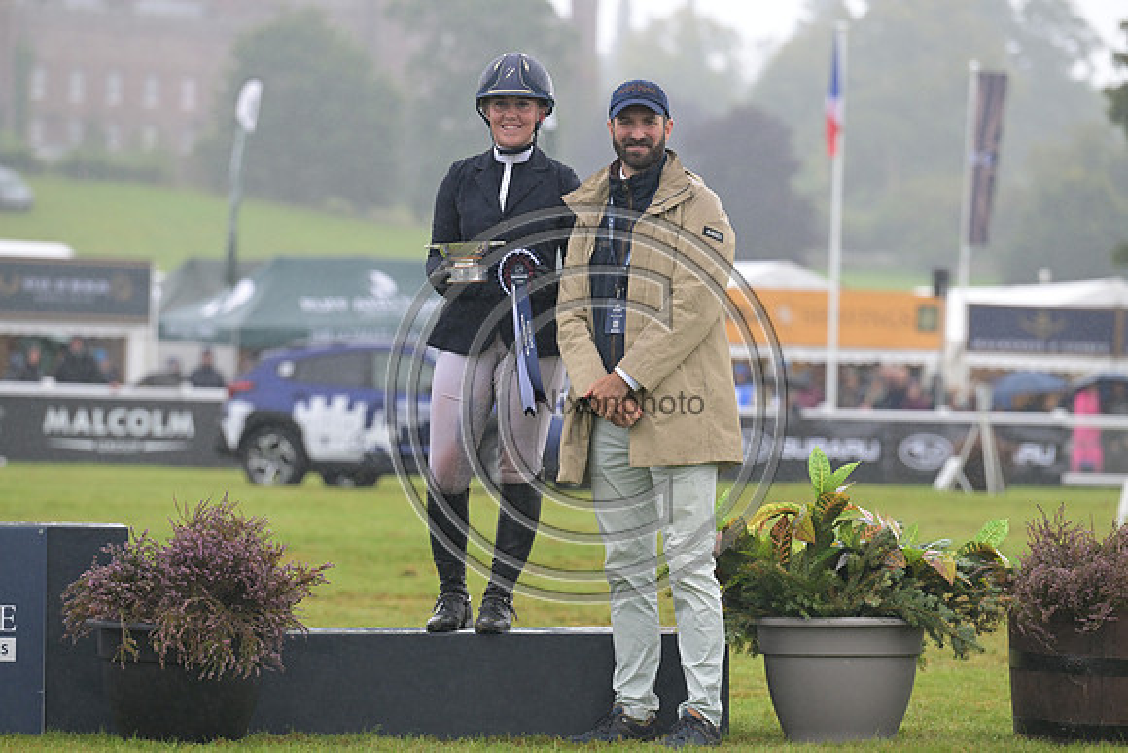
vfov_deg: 6.9
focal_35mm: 200
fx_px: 6268
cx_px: 564
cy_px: 376
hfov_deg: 10.3
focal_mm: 200
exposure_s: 1/1000
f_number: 5
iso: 1600
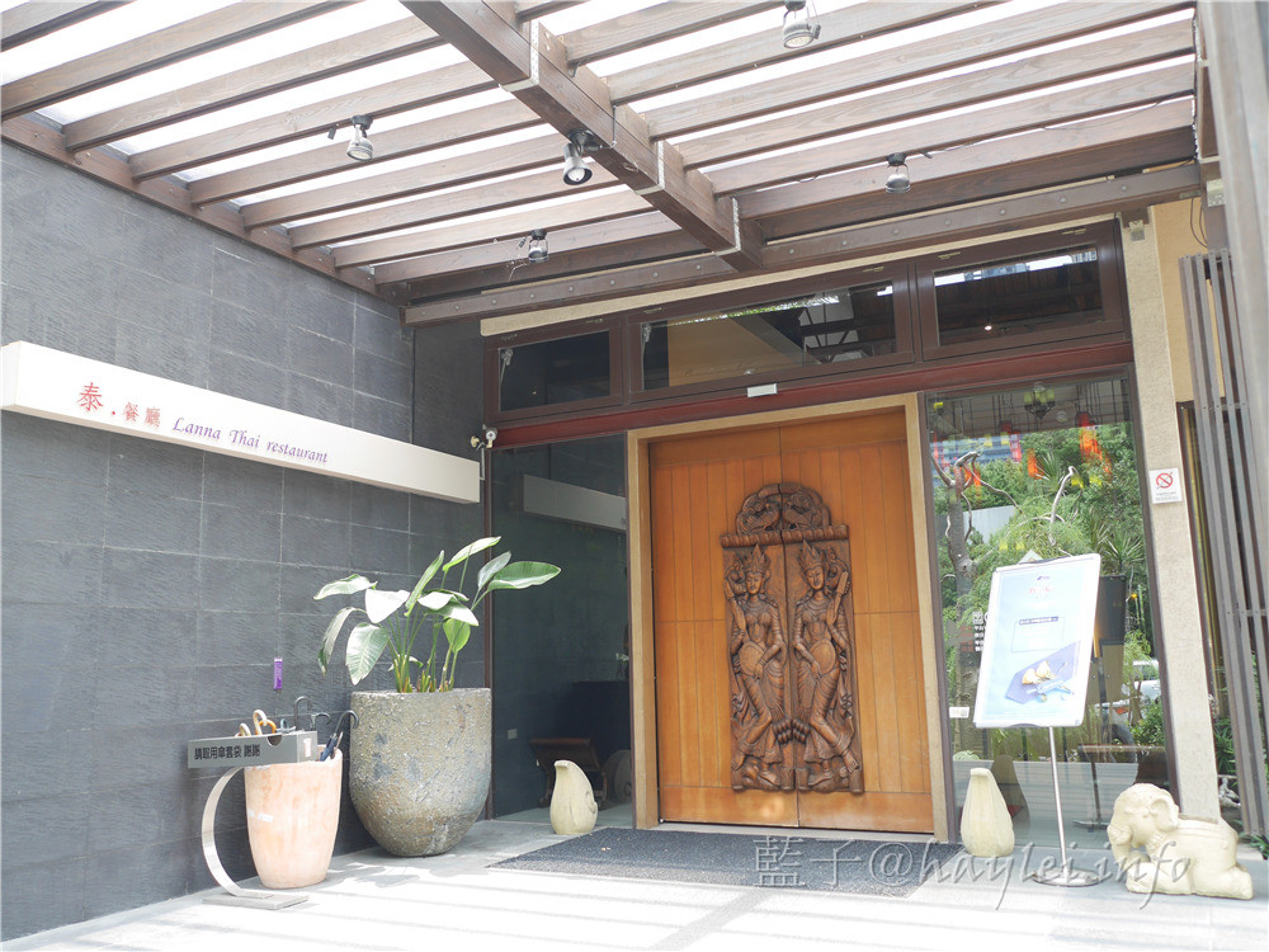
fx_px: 1100
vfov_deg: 46.8
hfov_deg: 60.0
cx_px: 634
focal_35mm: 30
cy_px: 476
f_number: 2.2
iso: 200
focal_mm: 15
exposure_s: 1/200
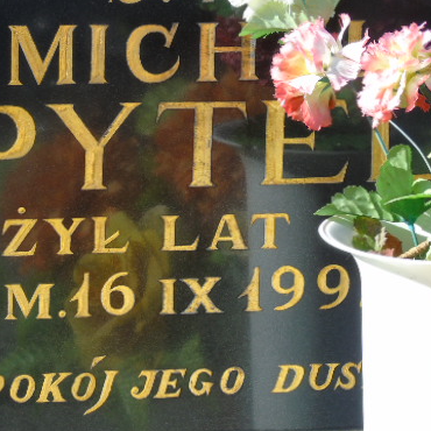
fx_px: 4001
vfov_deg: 6.2
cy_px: 172
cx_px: 148
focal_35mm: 284
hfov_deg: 6.2
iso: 80
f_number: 5
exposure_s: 1/160
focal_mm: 33
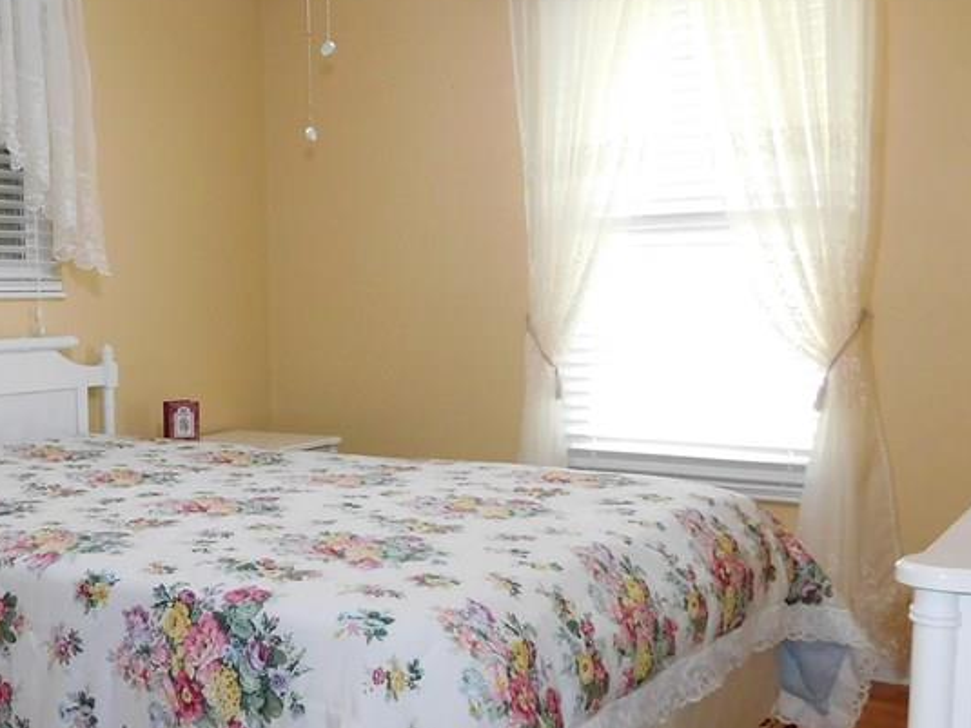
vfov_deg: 32.8
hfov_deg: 41.5
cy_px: 408
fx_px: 1234
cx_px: 221
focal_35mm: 44
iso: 280
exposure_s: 1/30
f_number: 3
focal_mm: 4
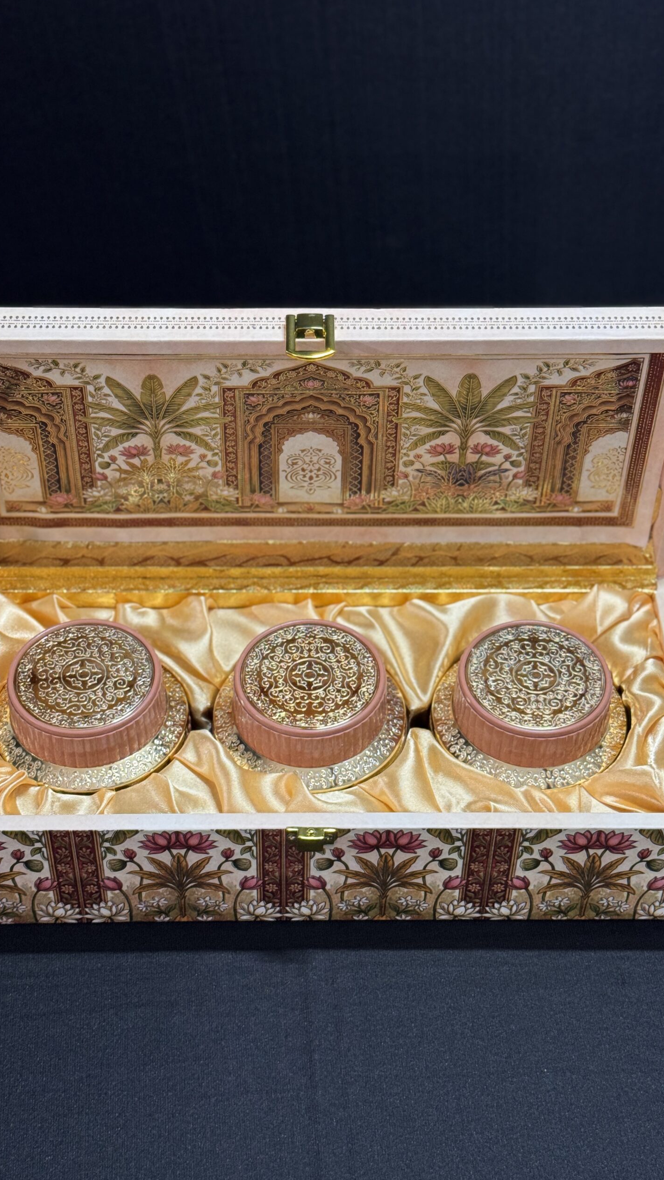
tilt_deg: -45.4
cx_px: 317
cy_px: 591
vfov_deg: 39.2
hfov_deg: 22.6
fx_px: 1659
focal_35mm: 53
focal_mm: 6.76
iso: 100
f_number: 1.78
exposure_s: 1/50
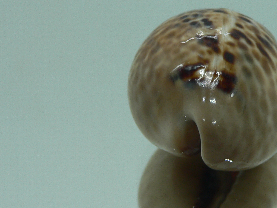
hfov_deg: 32.0
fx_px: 472
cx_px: 214
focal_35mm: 59
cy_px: 107
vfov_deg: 24.8
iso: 80
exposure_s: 1/60
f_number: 2.8
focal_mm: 4.6
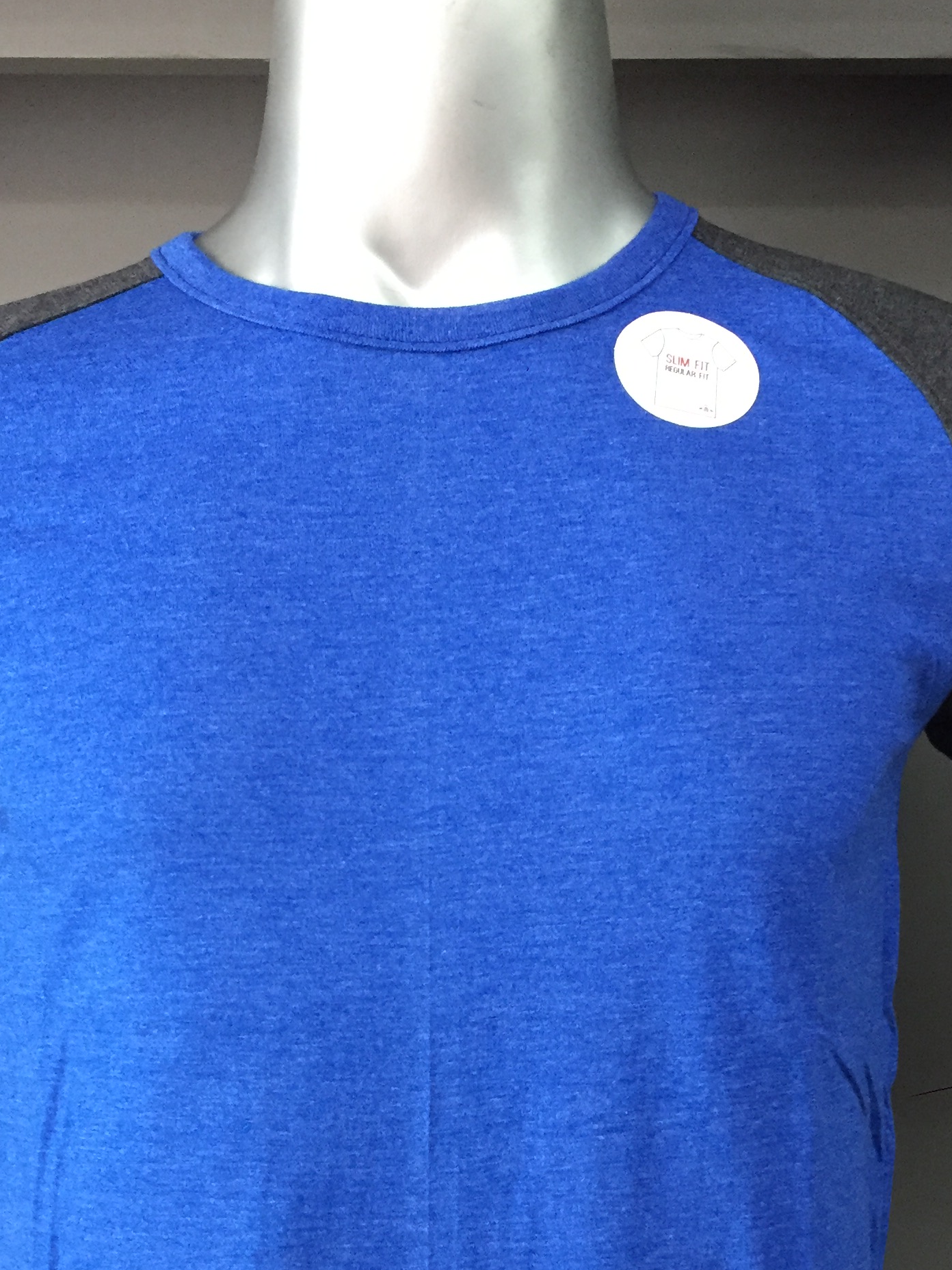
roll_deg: -0.3
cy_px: 929
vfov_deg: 36.7
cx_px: 410
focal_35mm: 51
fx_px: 1870
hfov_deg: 28.5
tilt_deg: -0.3
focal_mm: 4.15
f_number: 2.2
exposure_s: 1/33
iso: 250
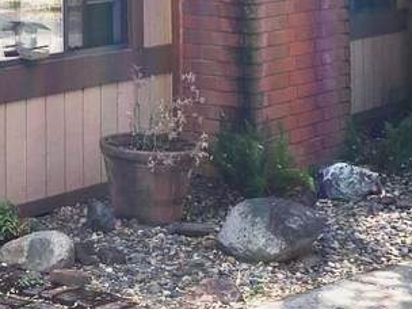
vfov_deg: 12.0
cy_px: -141
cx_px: -46
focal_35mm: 118
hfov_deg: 16.2
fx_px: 1404
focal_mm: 3.99
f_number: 1.8
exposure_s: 1/552
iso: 20
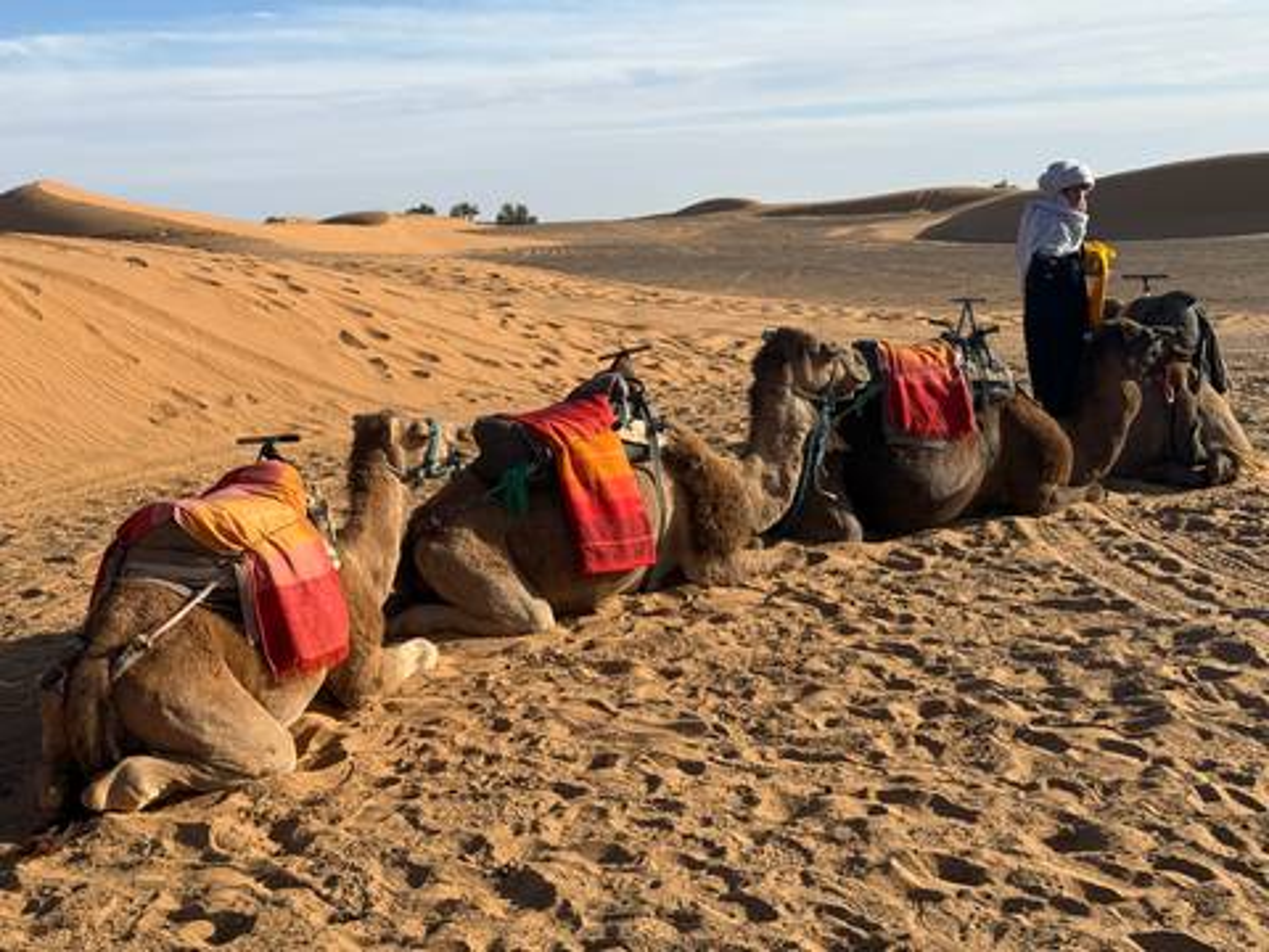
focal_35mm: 48
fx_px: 1760
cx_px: 634
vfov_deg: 30.3
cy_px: 476
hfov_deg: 39.7
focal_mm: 6.76
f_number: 1.78
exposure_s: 1/4587
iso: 64
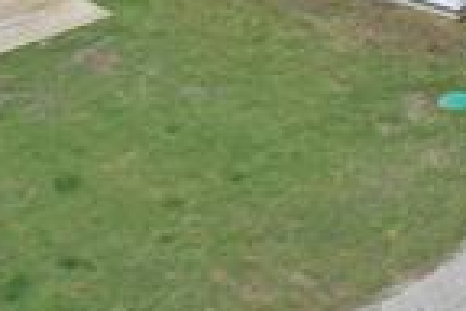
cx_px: 330
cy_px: -479
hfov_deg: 10.3
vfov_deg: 6.5
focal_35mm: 199
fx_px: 2576
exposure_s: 1/320
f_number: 5.6
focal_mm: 10.26
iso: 100
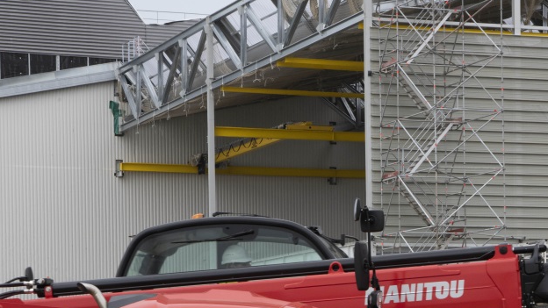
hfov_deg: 15.2
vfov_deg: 8.5
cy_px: 331
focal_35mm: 141
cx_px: 357
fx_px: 2049
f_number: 20
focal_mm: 70
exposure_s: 1/80
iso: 640
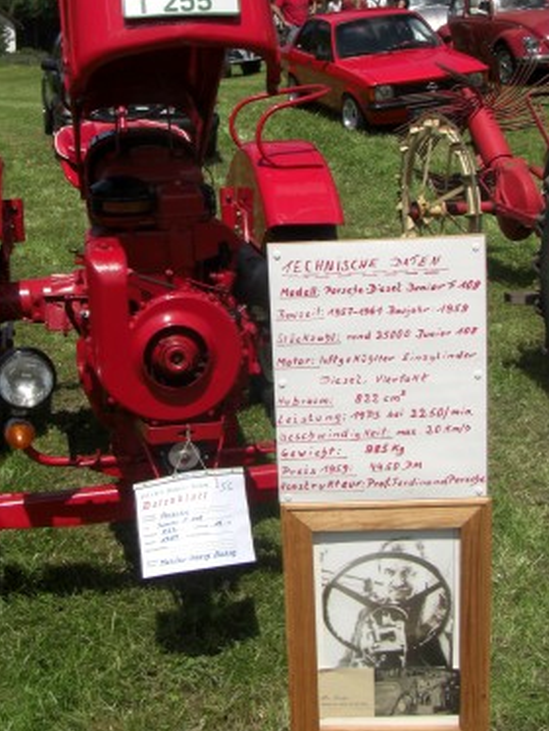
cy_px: 267
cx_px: 214
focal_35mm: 56
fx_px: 1184
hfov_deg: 26.1
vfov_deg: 34.1
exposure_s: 1/500
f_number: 4.6
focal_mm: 6.3
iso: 64
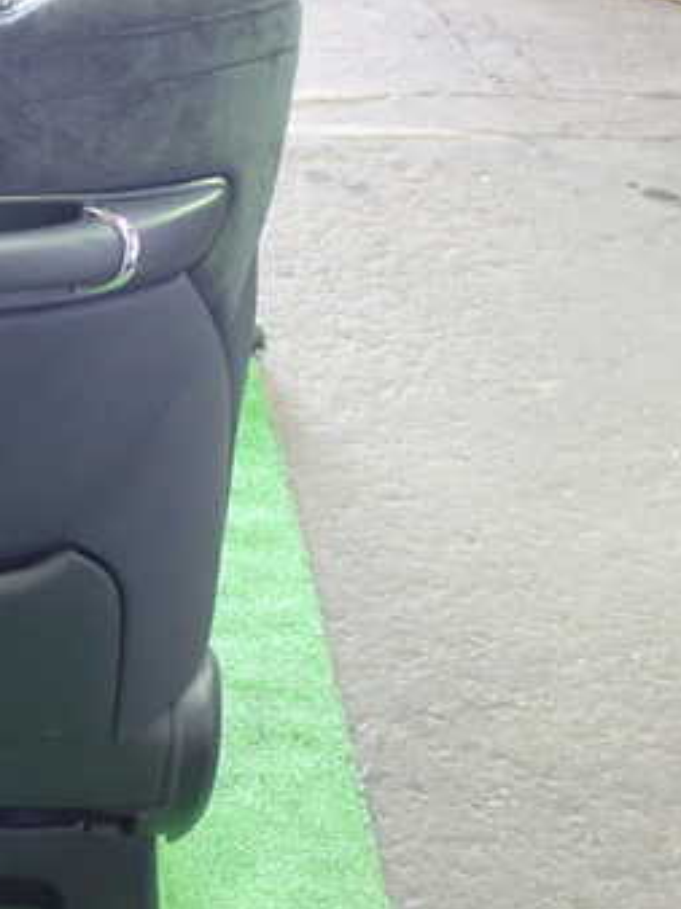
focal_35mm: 64
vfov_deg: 30.3
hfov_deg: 21.5
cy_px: 489
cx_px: -100
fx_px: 1681
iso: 800
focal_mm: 6.37
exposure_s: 1/25
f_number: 2.5
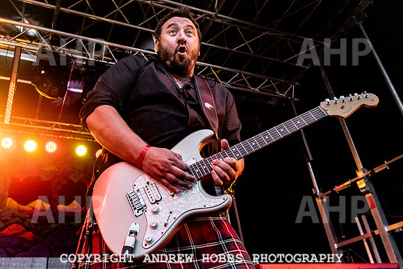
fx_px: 374
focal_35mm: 33
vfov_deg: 39.6
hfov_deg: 56.3
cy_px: 129
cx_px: 163
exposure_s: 1/1000
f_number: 5.6
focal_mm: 24
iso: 8000
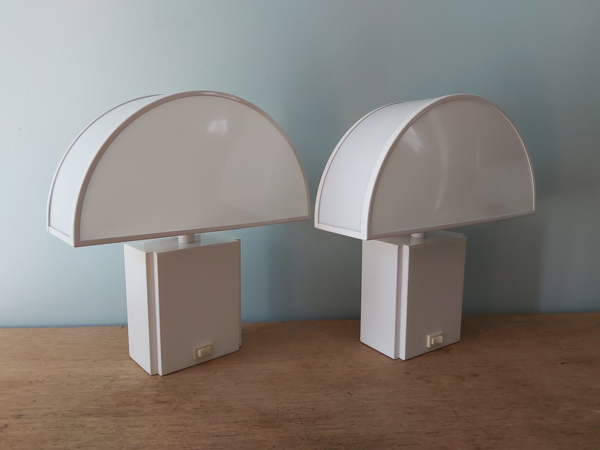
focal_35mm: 26
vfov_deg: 53.1
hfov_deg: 67.3
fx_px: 451
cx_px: 300
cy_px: 225
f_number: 1.7
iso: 64
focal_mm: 3.92
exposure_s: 1/100
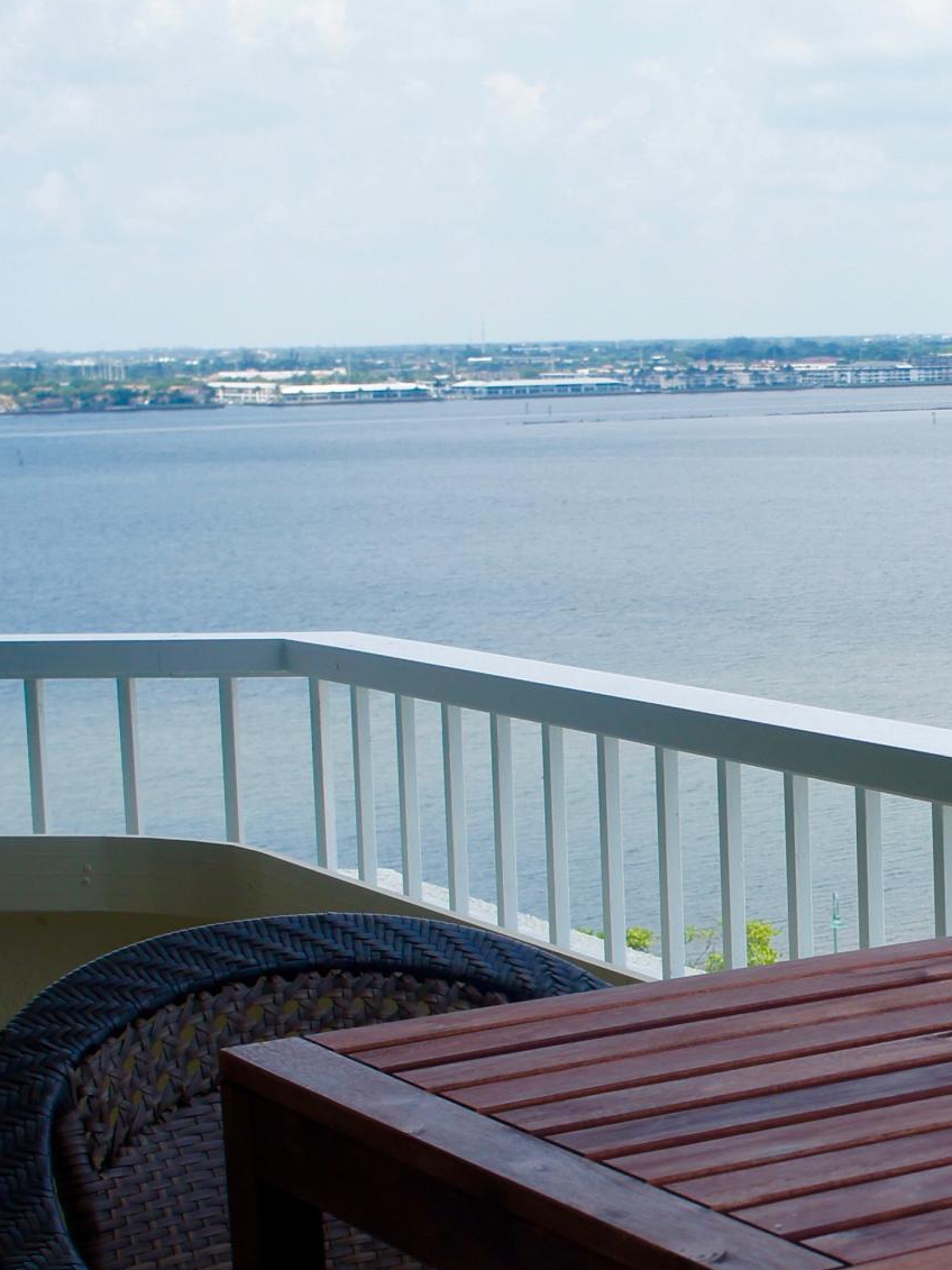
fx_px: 2944
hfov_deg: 17.1
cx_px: 1302
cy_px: 803
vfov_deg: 24.3
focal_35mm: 80
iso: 200
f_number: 6.3
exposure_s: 1/400
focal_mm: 21
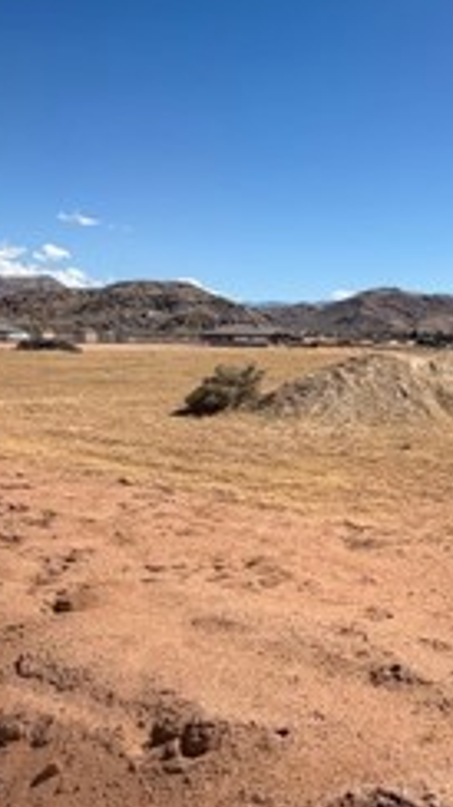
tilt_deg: +4.8
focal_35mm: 40
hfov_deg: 28.9
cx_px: 374
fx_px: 855
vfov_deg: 49.7
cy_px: 278
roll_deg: -0.5
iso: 25
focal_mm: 2.22
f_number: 2.2
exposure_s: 1/1211
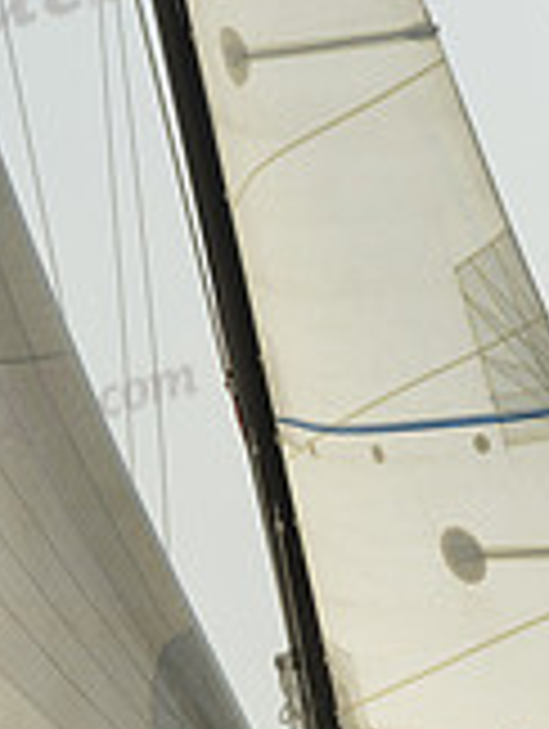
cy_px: 614
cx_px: 432
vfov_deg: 8.2
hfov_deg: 6.2
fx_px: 5083
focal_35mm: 241
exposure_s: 1/1250
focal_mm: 70
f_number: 8
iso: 320
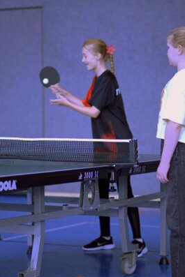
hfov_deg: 10.7
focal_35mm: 129
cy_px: 139
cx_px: 92
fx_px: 990
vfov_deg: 15.9
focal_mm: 85
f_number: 1.8
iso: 560
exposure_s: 1/400
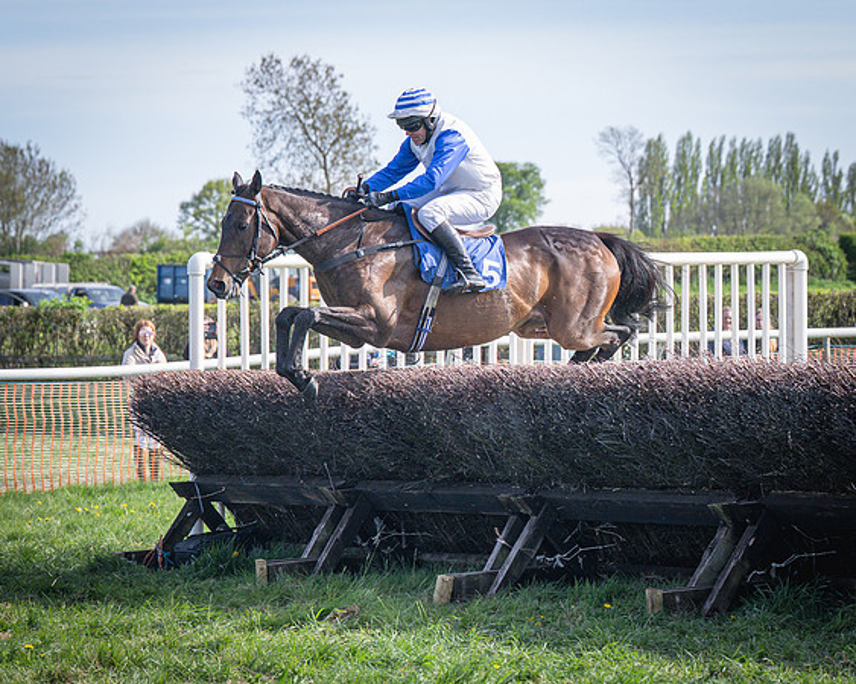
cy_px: 365
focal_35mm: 150
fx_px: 3802
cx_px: 452
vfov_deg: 10.3
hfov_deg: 12.8
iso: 400
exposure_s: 1/1600
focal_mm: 78
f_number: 4
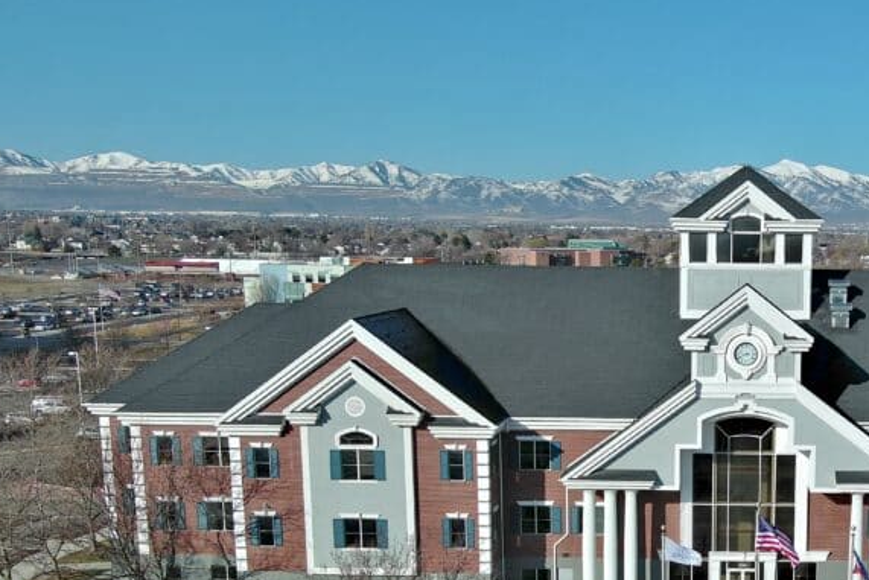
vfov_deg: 25.6
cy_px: 462
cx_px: 731
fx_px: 1255
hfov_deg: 36.5
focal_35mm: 52
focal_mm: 10.57
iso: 101
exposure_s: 1/2079
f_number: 2.8
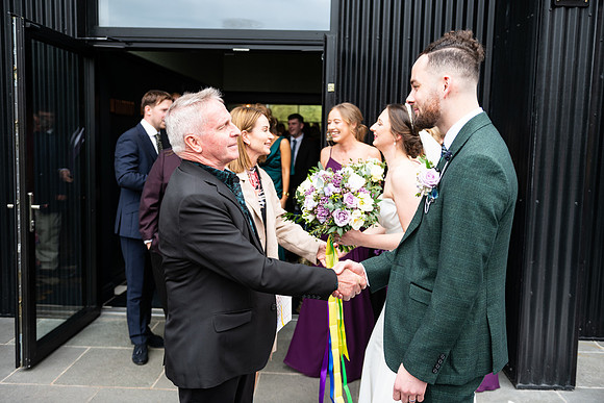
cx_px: 302
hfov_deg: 54.4
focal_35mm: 35
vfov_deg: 37.9
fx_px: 587
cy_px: 202
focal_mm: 35
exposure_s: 1/200
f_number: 3.5
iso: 125
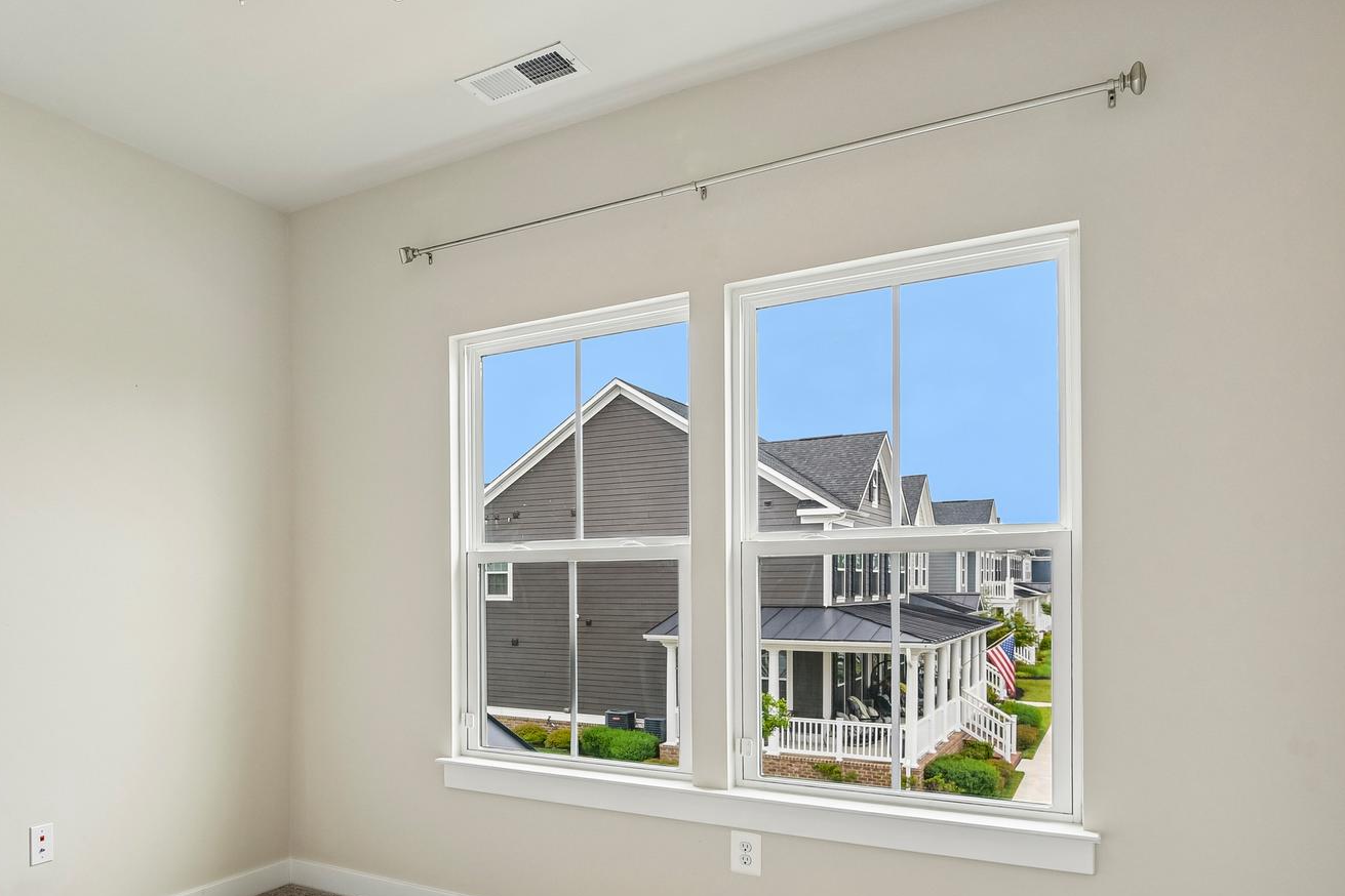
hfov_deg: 68.6
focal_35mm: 25
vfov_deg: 50.5
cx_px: 403
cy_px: 584
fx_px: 934
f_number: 8
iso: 400
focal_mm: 16
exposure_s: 1/30
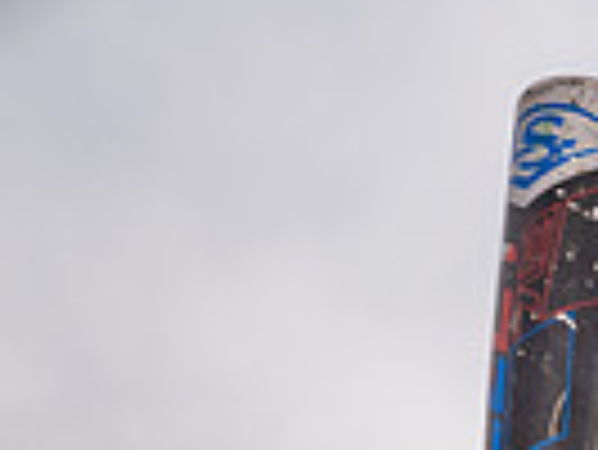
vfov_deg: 6.3
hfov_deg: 8.6
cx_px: 638
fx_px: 3942
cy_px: 986
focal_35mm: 228
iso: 100
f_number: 4.5
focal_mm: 70
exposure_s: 1/320
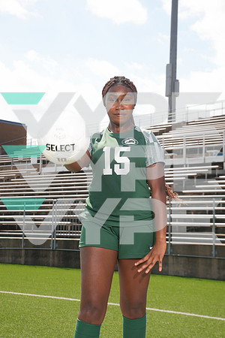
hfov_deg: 19.5
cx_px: 112
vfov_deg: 28.8
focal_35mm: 70
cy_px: 169
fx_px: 656
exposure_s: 1/200
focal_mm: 70
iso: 125
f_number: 9
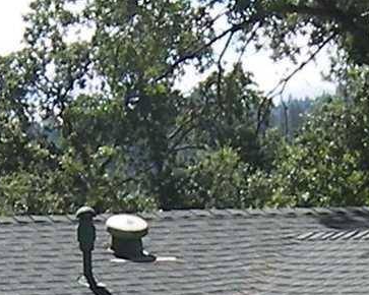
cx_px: 135
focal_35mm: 306
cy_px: 471
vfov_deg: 5.0
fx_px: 3340
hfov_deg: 6.3
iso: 50
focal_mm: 7.8
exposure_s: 1/500
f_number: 3.2
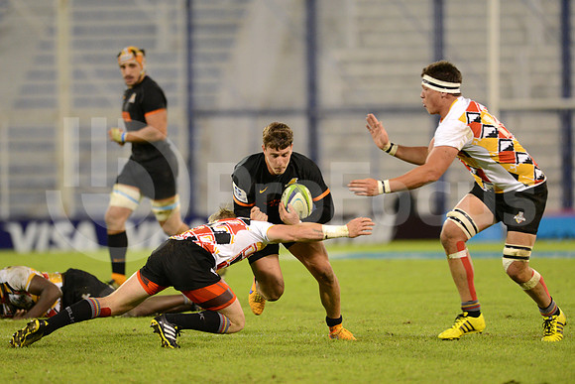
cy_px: 192
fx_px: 4793
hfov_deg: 6.9
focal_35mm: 300
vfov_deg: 4.6
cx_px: 288
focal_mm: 300
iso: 3200
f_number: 2.8
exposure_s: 1/800
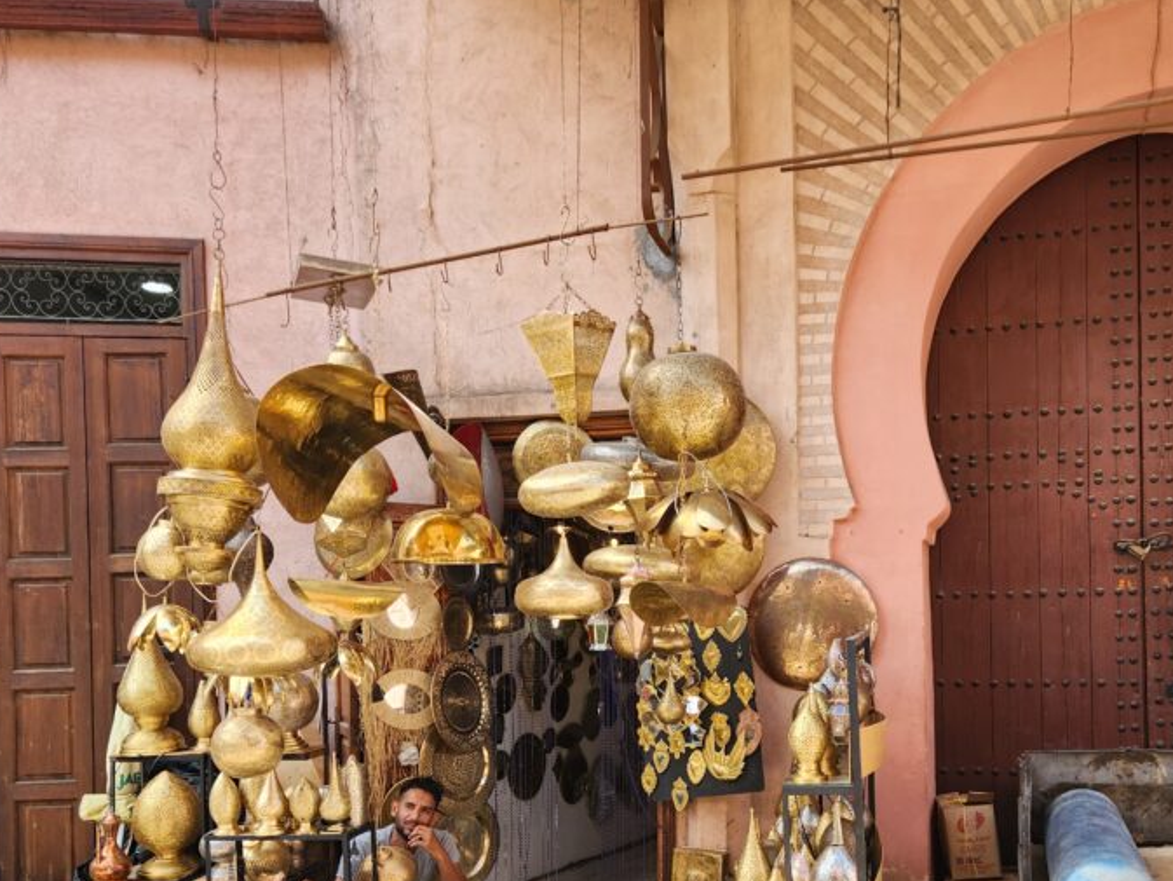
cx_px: 755
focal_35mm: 35
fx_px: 1186
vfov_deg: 40.1
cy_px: 609
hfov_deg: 51.9
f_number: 1.8
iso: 25
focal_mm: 5.4
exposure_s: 1/180
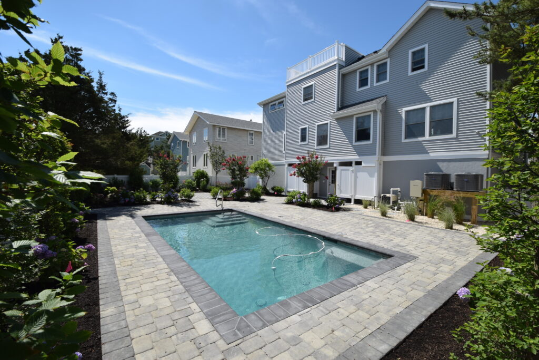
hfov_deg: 100.4
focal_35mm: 15
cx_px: 270
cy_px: 180
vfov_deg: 77.3
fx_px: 225
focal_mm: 10
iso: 100
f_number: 8
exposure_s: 1/250
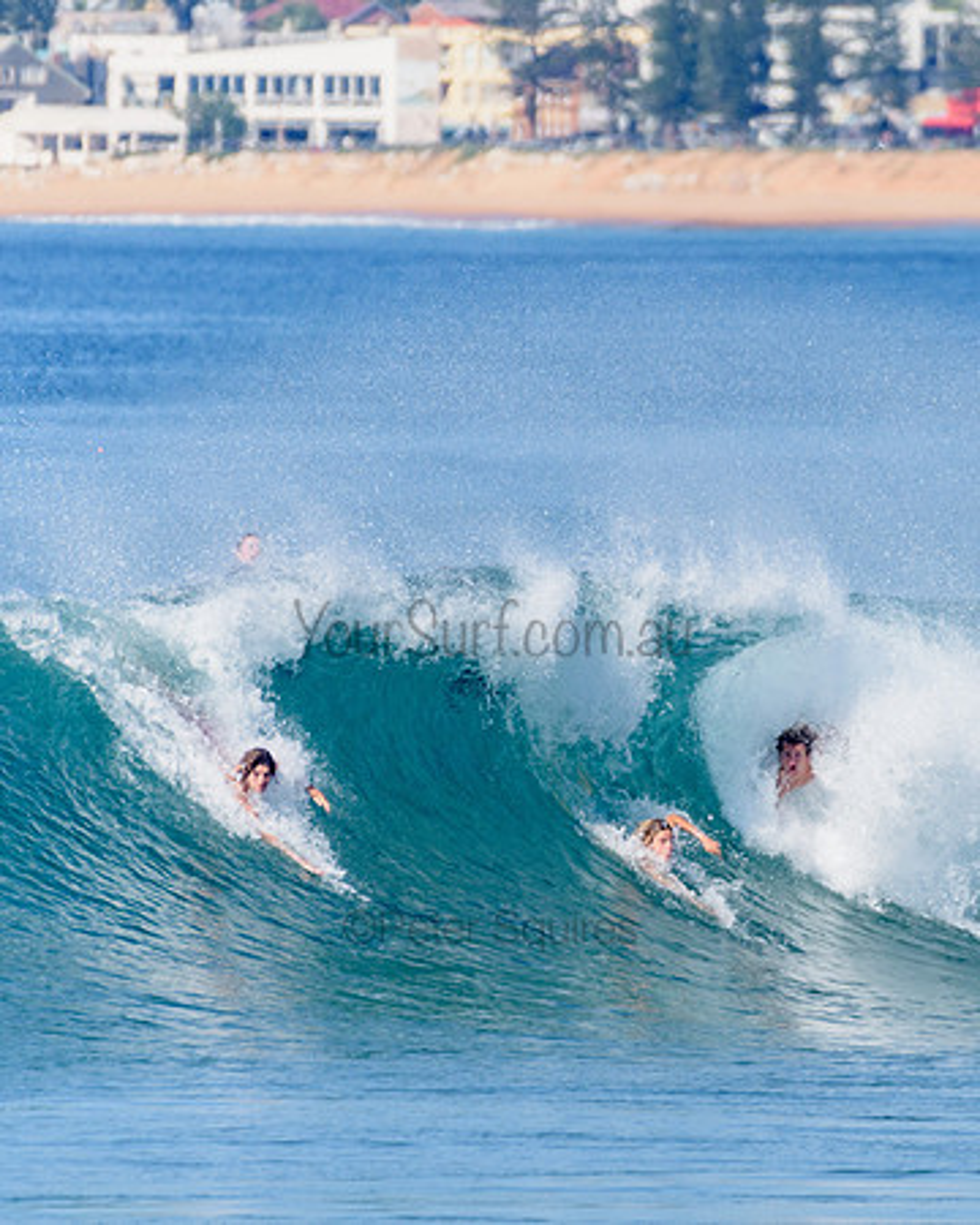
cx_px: 881
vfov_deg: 1.8
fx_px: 39920
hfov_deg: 1.4
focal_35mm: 1101
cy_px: 725
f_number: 5.6
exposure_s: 1/2000
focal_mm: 500
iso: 160
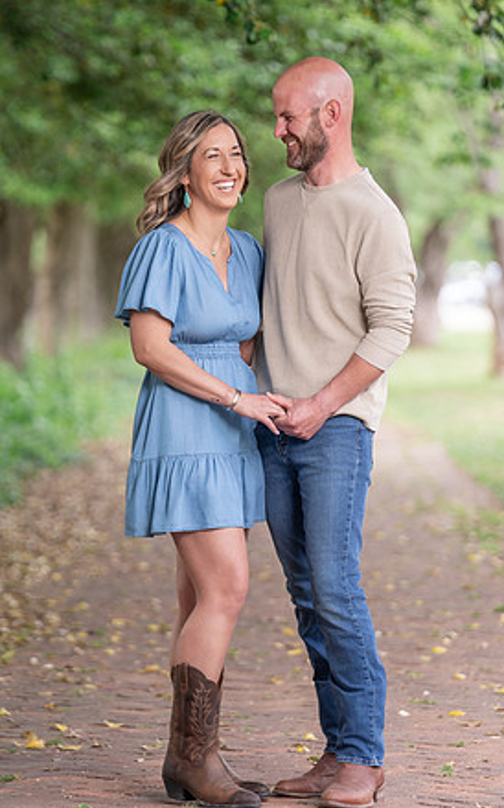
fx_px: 4598
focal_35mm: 209
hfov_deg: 6.3
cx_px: 261
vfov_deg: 10.0
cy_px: 407
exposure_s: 1/200
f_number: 4
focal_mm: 200
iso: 800
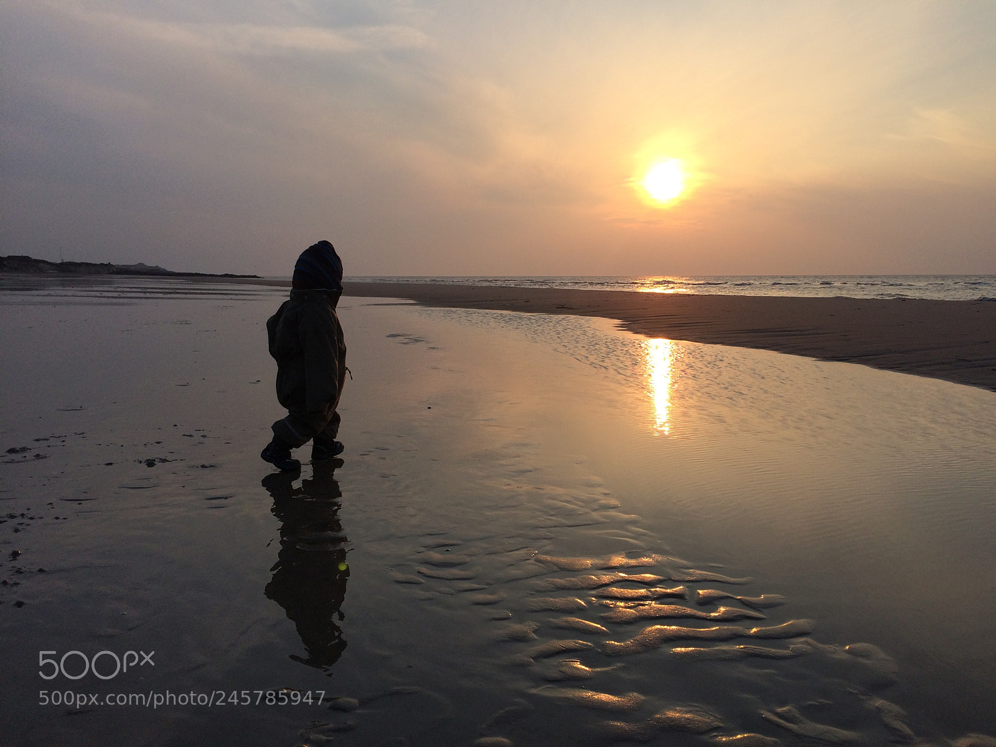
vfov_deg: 48.2
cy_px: 374
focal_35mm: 29
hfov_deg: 61.7
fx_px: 834
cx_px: 498
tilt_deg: -8.1
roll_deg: +2.2
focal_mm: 4.15
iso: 32
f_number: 2.2
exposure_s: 1/1642
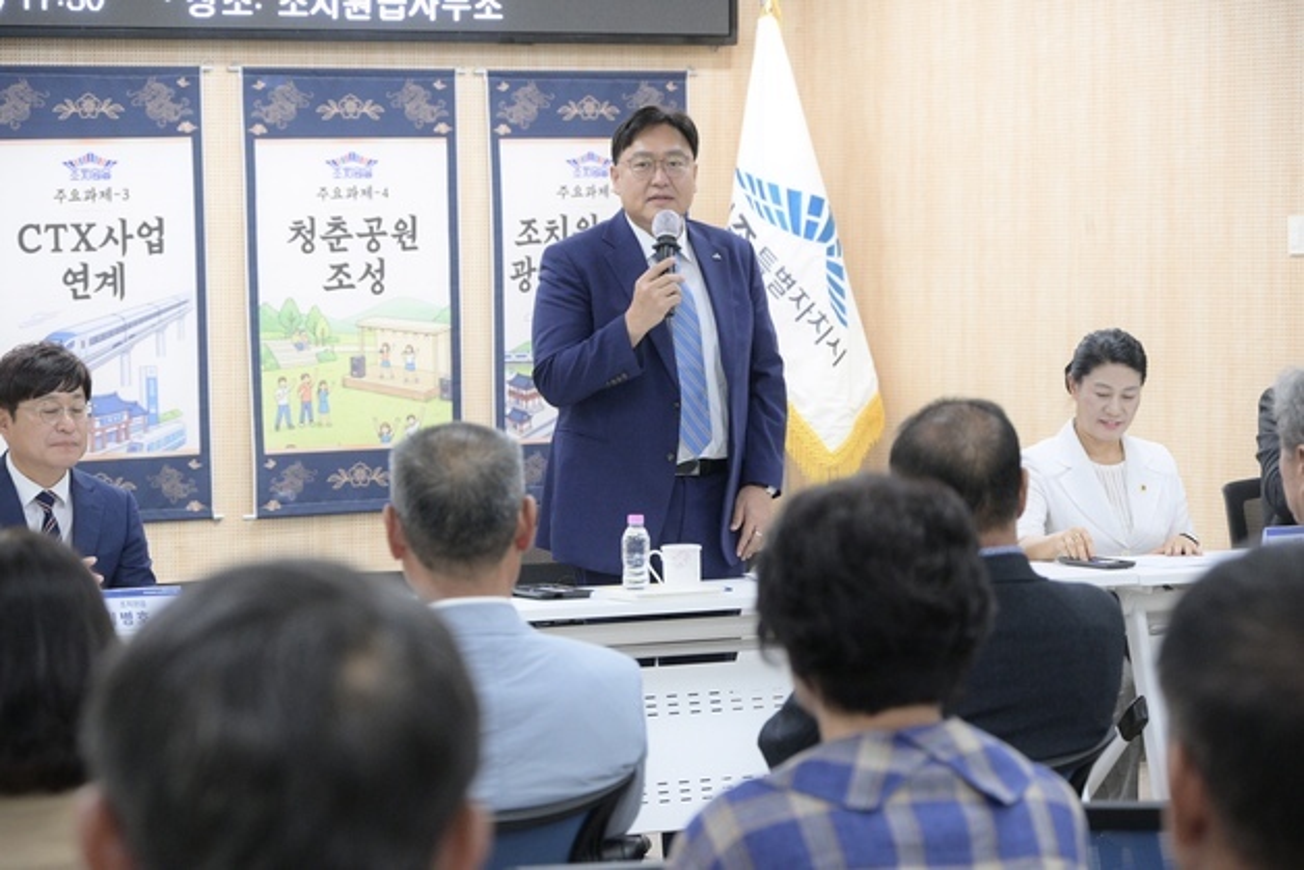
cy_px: 435
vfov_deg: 14.1
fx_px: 3514
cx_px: 652
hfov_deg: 21.0
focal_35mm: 97
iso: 5000
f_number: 6.3
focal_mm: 97
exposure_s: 1/160
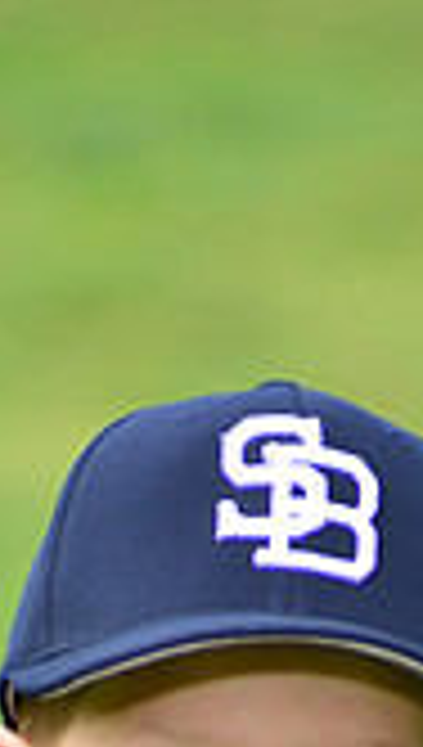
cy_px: 1264
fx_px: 14483
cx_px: 218
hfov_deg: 1.7
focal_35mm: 730
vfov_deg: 2.9
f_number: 5.6
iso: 320
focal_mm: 200
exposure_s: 1/200
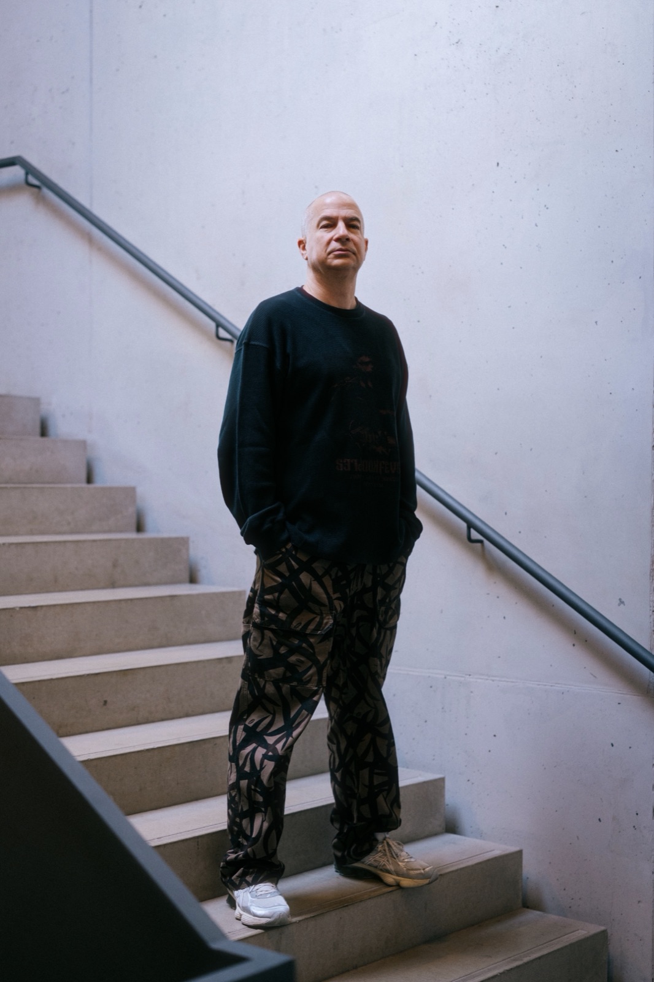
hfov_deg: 27.0
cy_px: 491
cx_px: 327
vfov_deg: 39.6
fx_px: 1363
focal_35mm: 50
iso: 640
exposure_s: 1/320
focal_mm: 50
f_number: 2
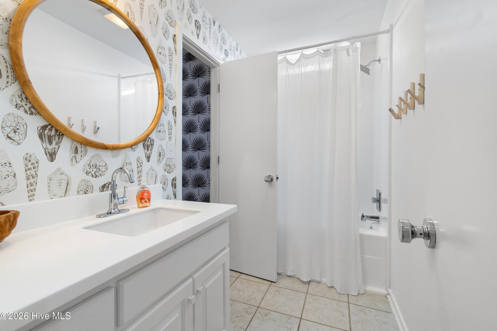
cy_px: 166
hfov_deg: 100.4
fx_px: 207
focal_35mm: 15
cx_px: 248
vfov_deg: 77.3
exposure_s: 1/6
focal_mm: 10
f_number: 4.5
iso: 100
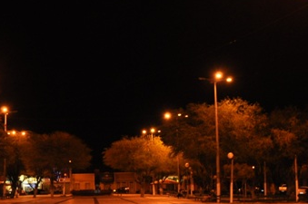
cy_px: 167
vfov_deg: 25.9
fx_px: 436
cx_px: 134
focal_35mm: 51
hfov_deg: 38.9
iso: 800
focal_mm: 18
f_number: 3.5
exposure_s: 1/60
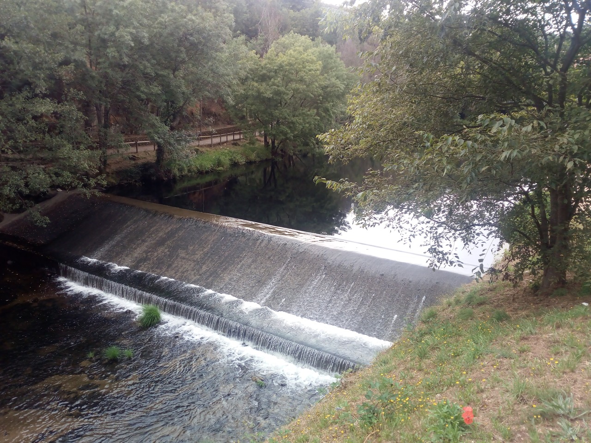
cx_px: 296
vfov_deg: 51.4
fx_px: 461
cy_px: 222
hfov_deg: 65.3
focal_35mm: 27
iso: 119
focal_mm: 3.5
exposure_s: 1/114
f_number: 2
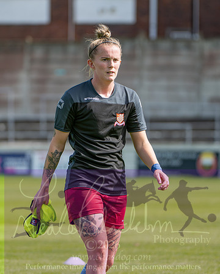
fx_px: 2710
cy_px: 112
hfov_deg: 4.6
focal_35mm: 333
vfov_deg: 5.8
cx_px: 78
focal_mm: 200
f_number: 4
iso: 400
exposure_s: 1/2000
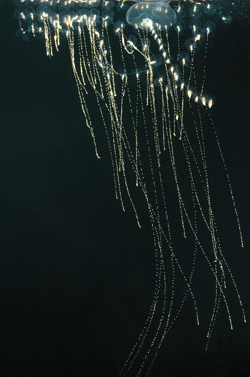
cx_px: 125
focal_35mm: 90
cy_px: 188
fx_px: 939
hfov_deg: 15.2
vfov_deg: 22.6
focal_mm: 8.8
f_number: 16
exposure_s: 1/8.8
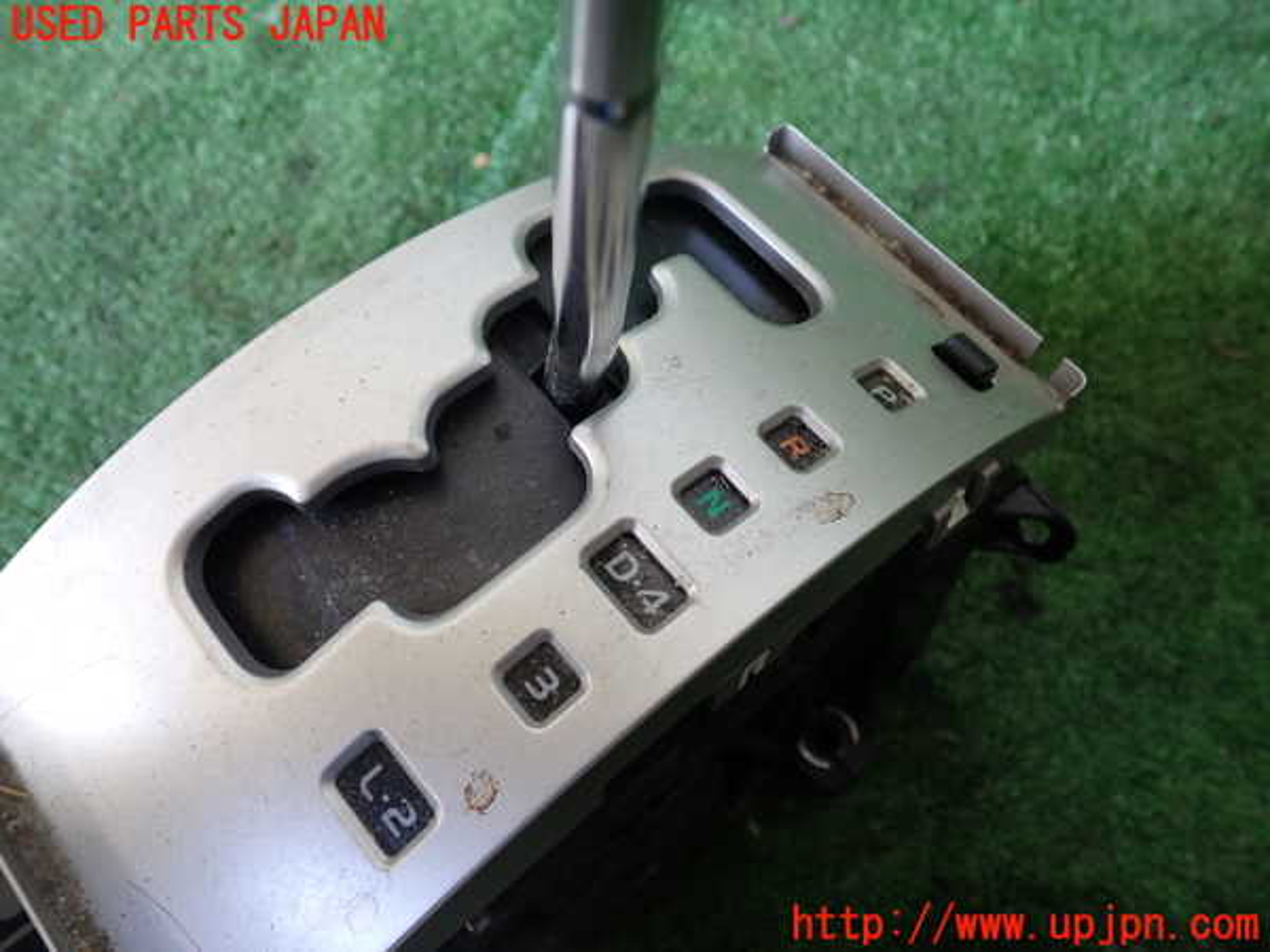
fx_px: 1101
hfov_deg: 60.0
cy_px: 476
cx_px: 635
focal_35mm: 30
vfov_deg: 46.8
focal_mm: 5.4
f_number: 2.3
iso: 200
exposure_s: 1/40
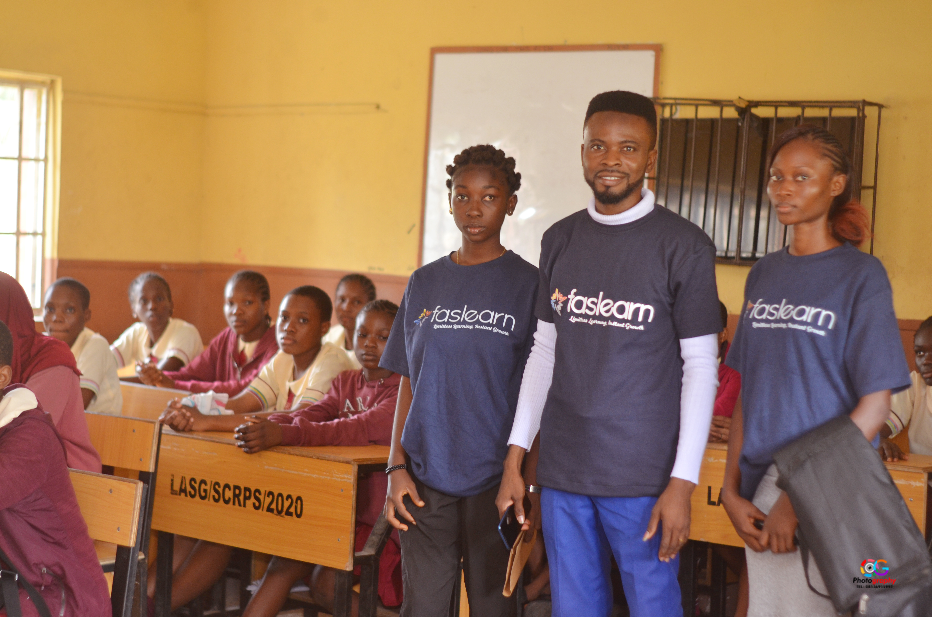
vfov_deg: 18.1
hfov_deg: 27.0
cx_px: 466
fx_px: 1938
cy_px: 308
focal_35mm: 75
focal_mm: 50
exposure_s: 1/100
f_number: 2
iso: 400
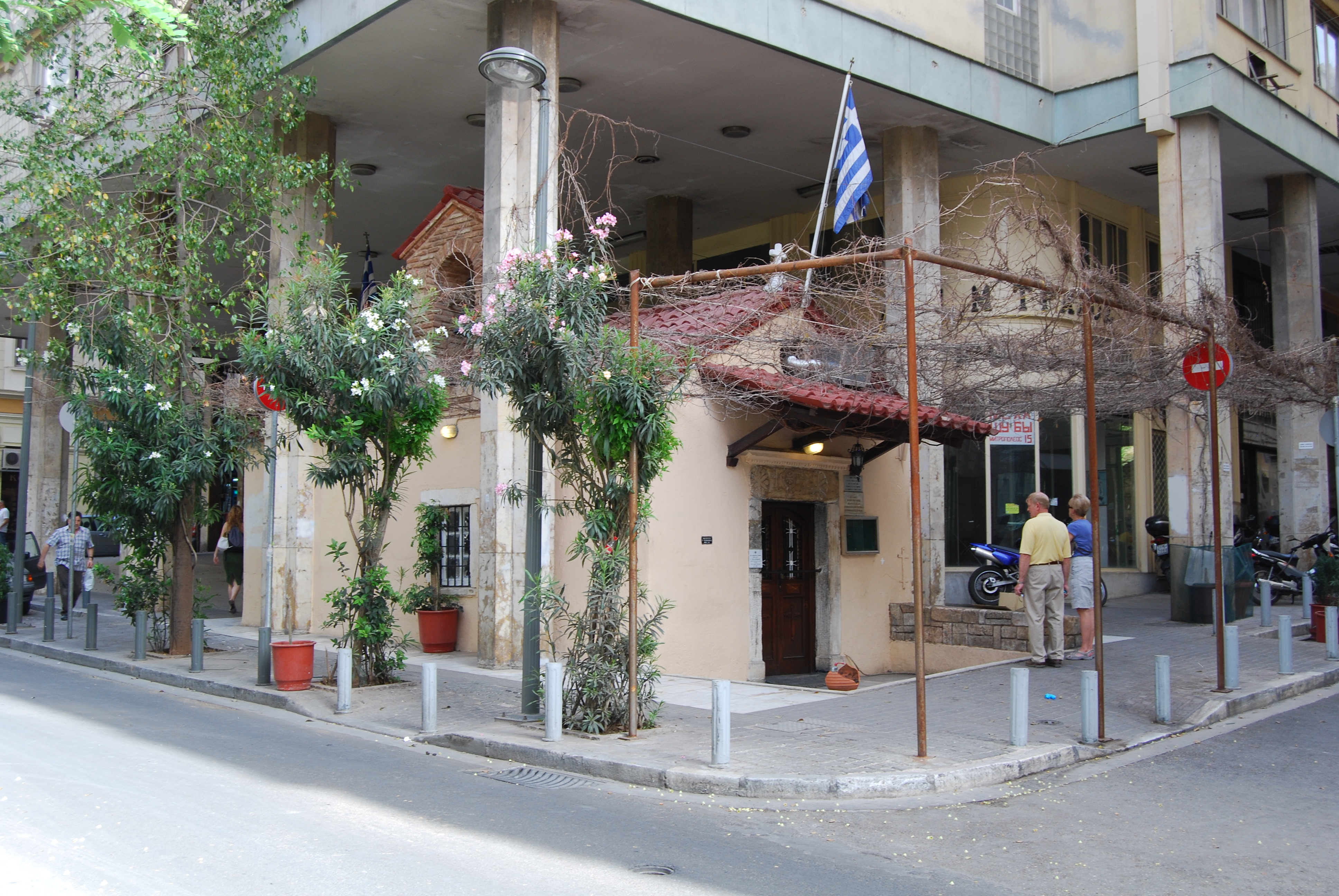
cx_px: 670
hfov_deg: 49.5
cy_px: 448
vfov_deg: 34.3
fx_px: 1452
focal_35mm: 39
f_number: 7.1
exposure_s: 1/60
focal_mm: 26
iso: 200
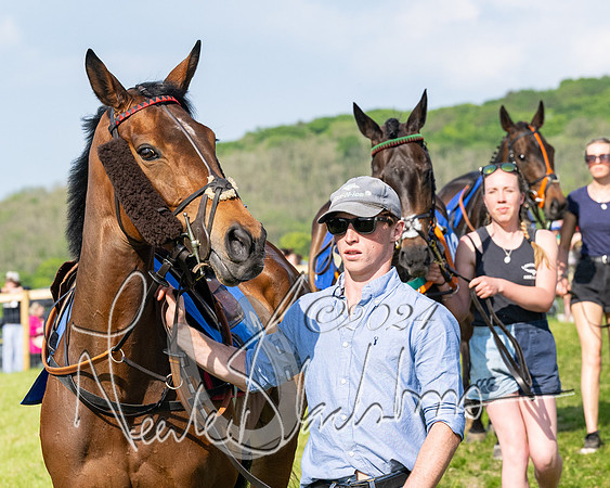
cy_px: 243
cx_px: 231
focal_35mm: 184
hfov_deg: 10.5
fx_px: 3325
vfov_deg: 8.4
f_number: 5
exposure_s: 1/2500
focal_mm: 80
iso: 400
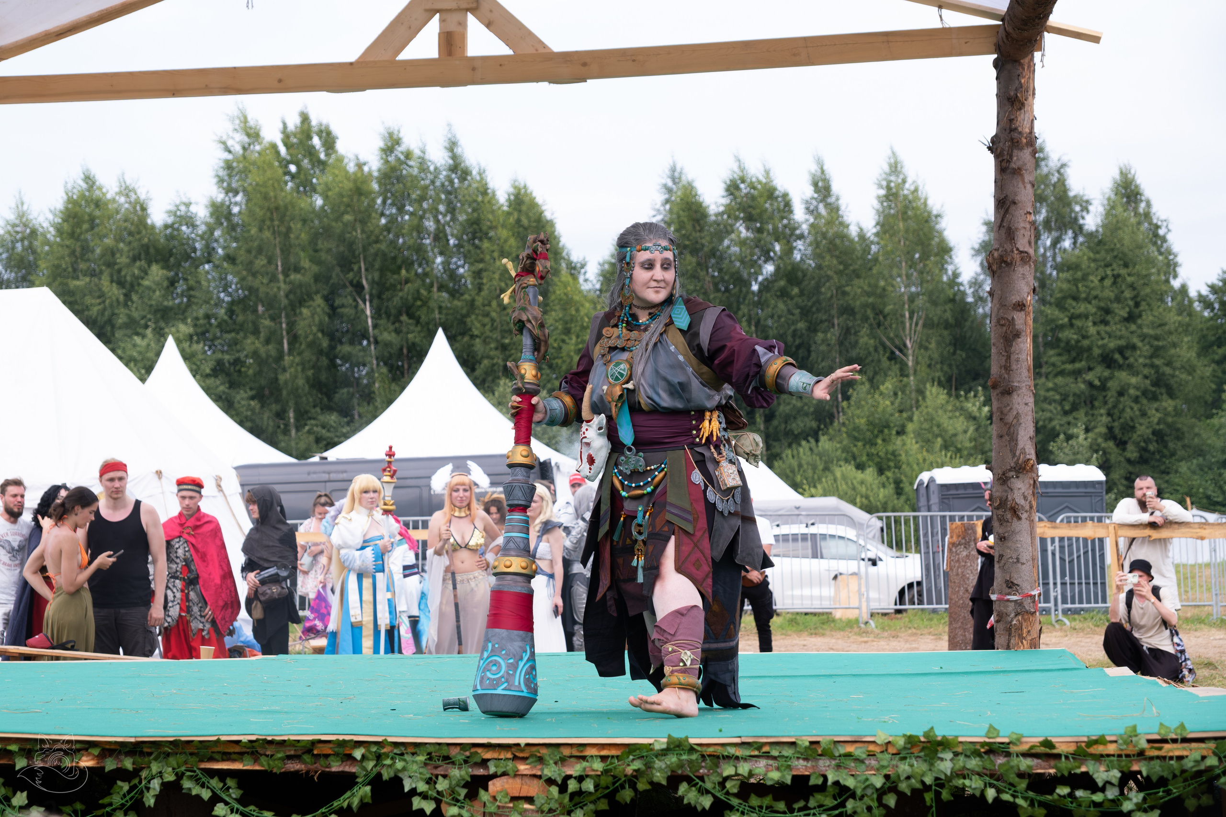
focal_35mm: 64
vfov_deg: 21.2
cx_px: 613
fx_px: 2180
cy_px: 408
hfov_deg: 31.4
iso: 320
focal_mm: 42.7
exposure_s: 1/1000
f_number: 3.6
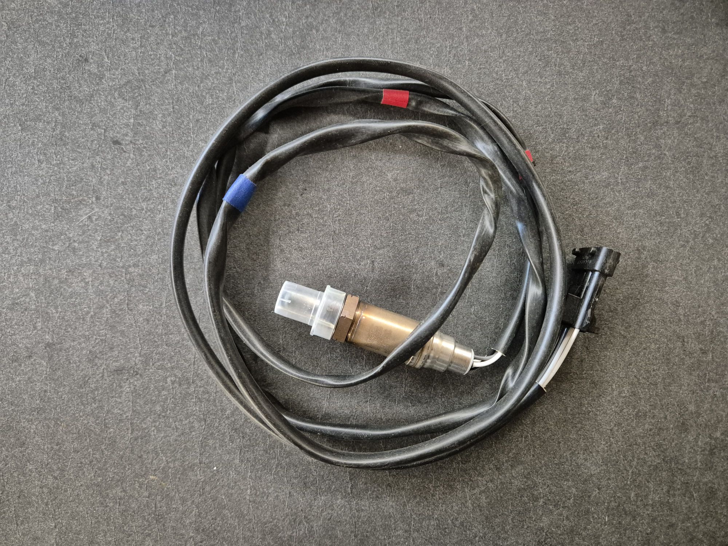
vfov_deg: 58.9
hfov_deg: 73.9
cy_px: 273
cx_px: 364
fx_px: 484
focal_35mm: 23
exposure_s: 1/100
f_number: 1.8
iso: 2000
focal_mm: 5.4
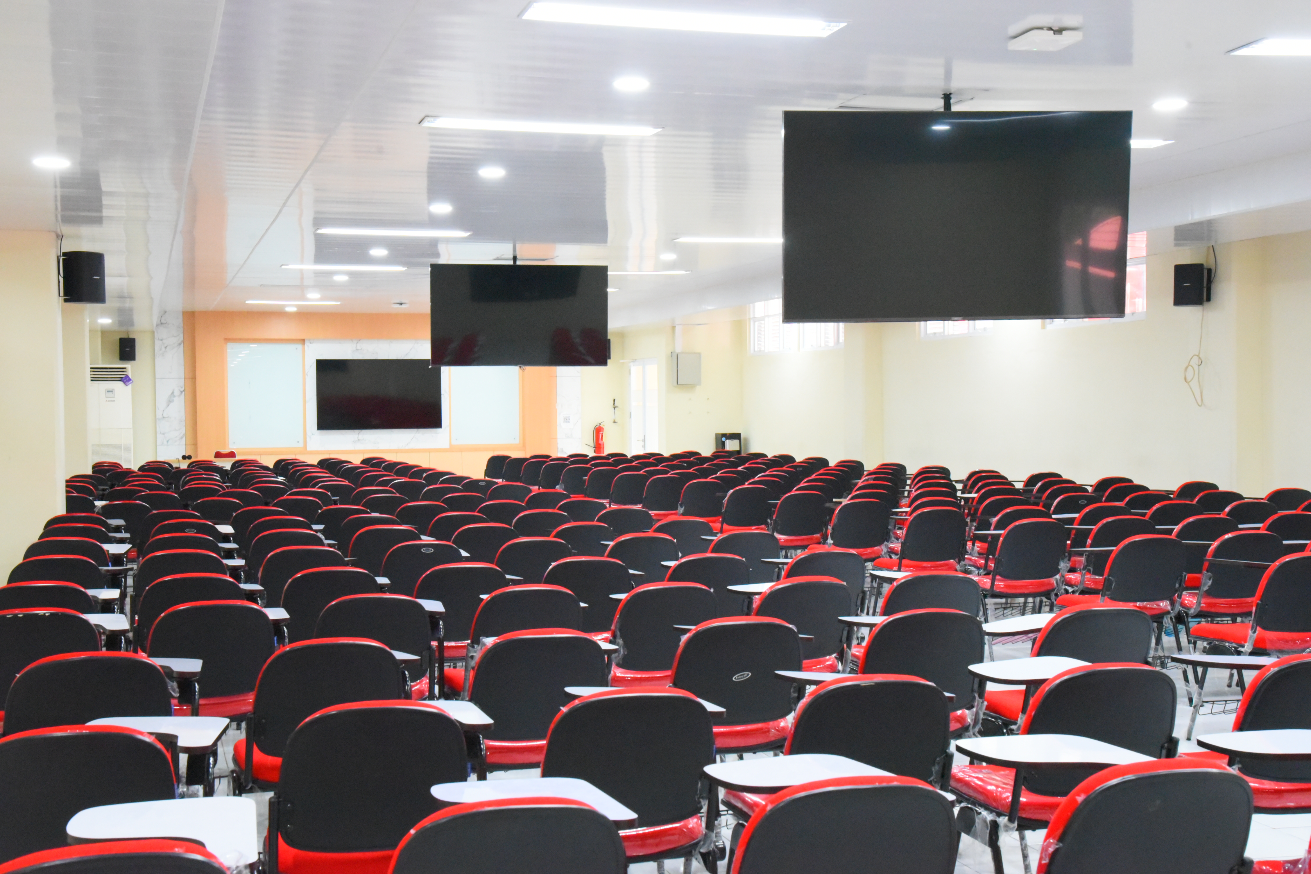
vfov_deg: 29.2
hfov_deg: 42.7
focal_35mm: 46
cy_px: 437
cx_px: 656
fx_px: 1675
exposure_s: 1/80
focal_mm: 46
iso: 12800
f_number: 11
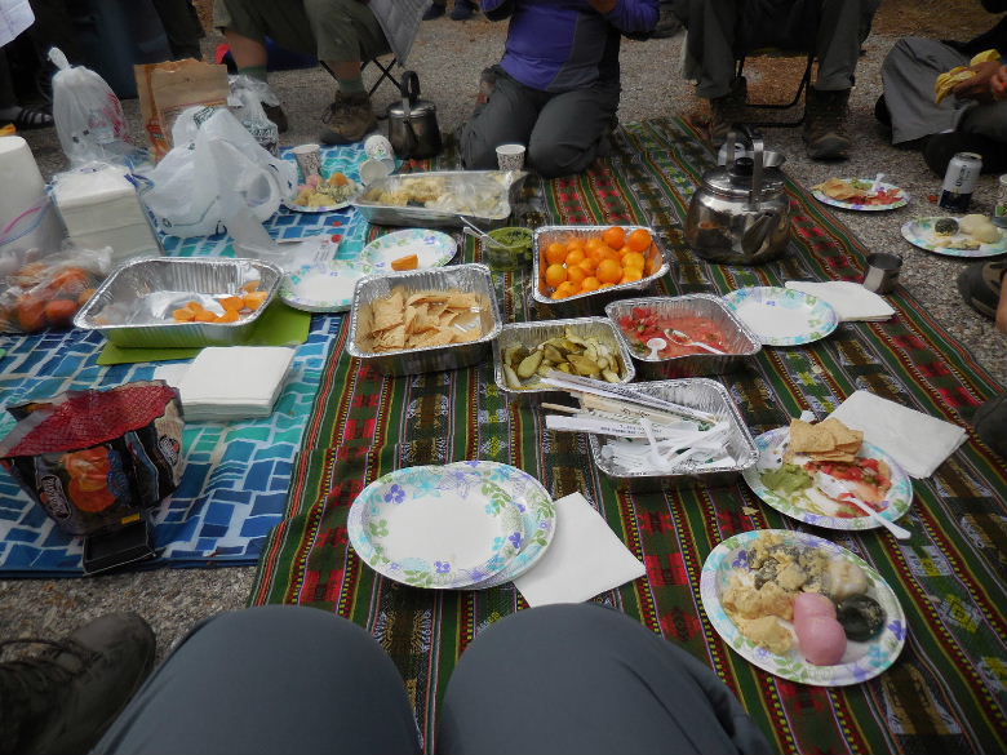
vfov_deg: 54.9
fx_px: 727
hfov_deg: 69.4
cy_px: 378
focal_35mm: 25
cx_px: 504
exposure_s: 1/1250
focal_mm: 4.5
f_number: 3.3
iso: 125
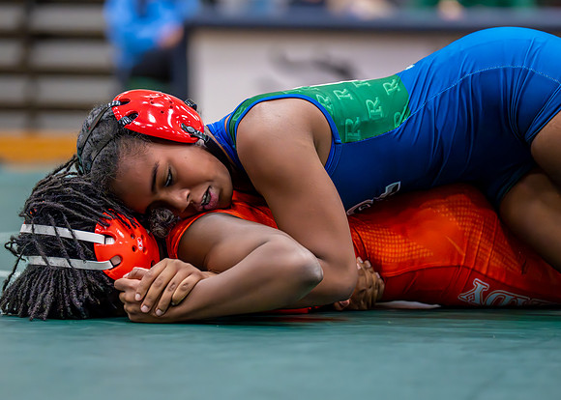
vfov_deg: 8.0
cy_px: 180
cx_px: 292
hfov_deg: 11.1
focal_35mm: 180
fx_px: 2874
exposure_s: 1/1000
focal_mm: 149
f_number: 2.8
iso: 6400
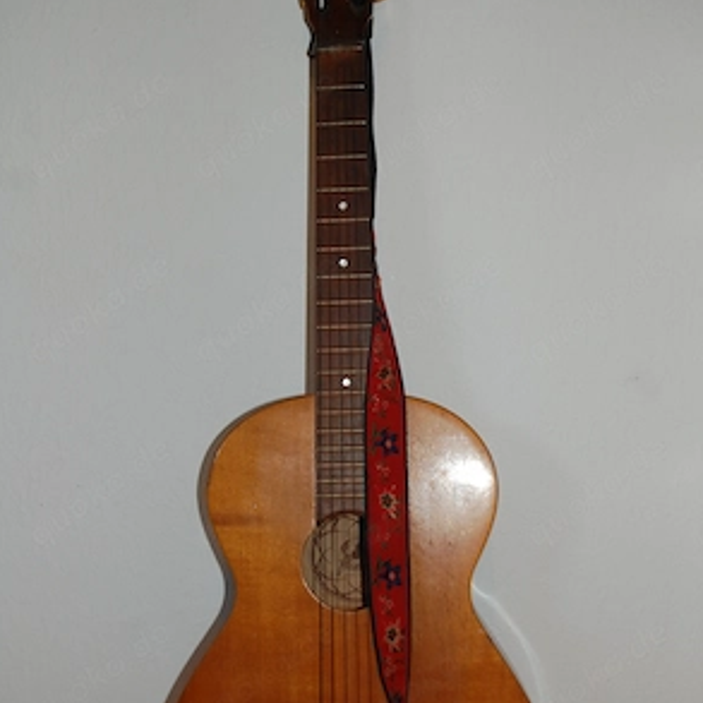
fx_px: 1172
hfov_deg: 33.4
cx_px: 353
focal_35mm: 51
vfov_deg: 33.3
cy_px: 407
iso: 400
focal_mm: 26
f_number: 4.2
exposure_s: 1/60
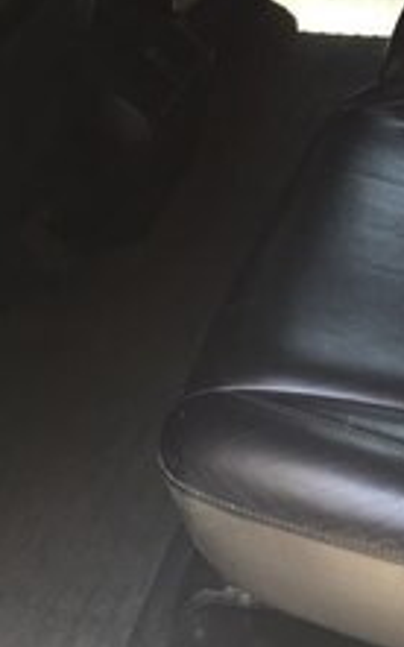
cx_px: 542
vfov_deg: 27.5
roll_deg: +4.9
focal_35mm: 69
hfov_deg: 17.5
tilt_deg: -31.2
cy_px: -47
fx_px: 1216
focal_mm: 4.15
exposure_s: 1/100
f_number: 2.2
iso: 40
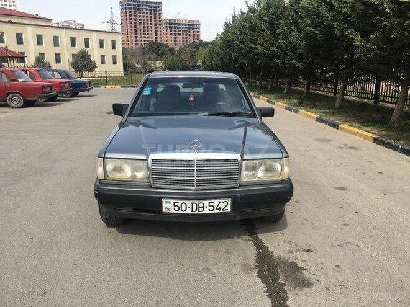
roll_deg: +0.1
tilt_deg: -13.2
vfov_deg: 48.2
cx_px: 205
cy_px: 154
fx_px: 343
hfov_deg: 61.7
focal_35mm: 29
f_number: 2.2
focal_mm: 4.15
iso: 25
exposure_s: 1/864
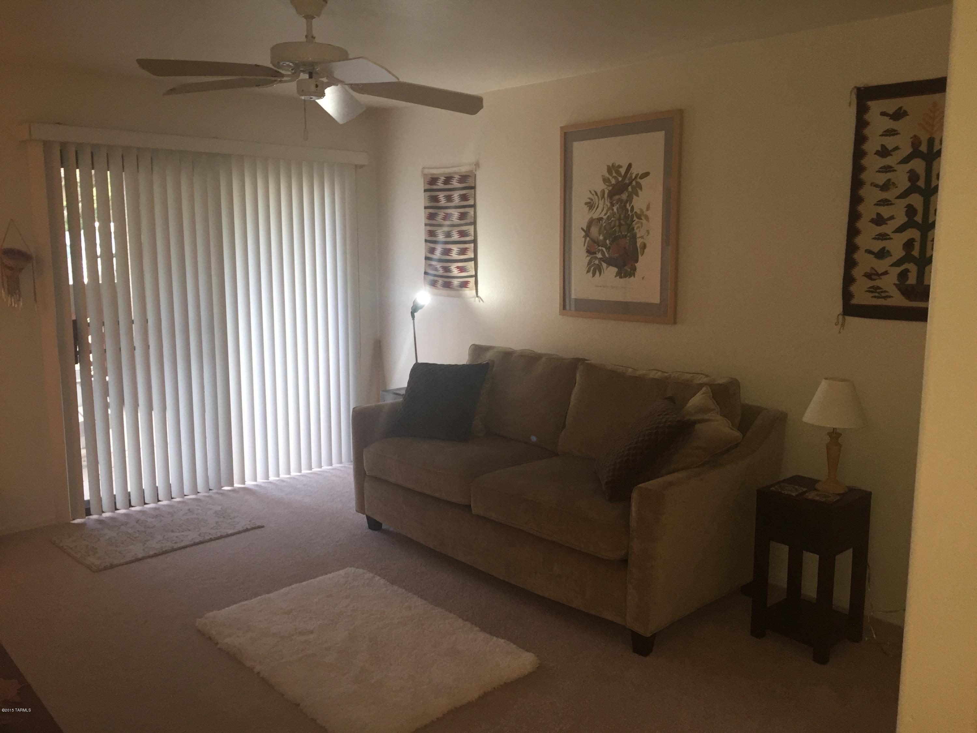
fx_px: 818
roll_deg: +1.6
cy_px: 366
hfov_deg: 61.7
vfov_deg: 48.2
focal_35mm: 29
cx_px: 488
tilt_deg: -8.7
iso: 100
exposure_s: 1/30
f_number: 2.2
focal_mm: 4.15
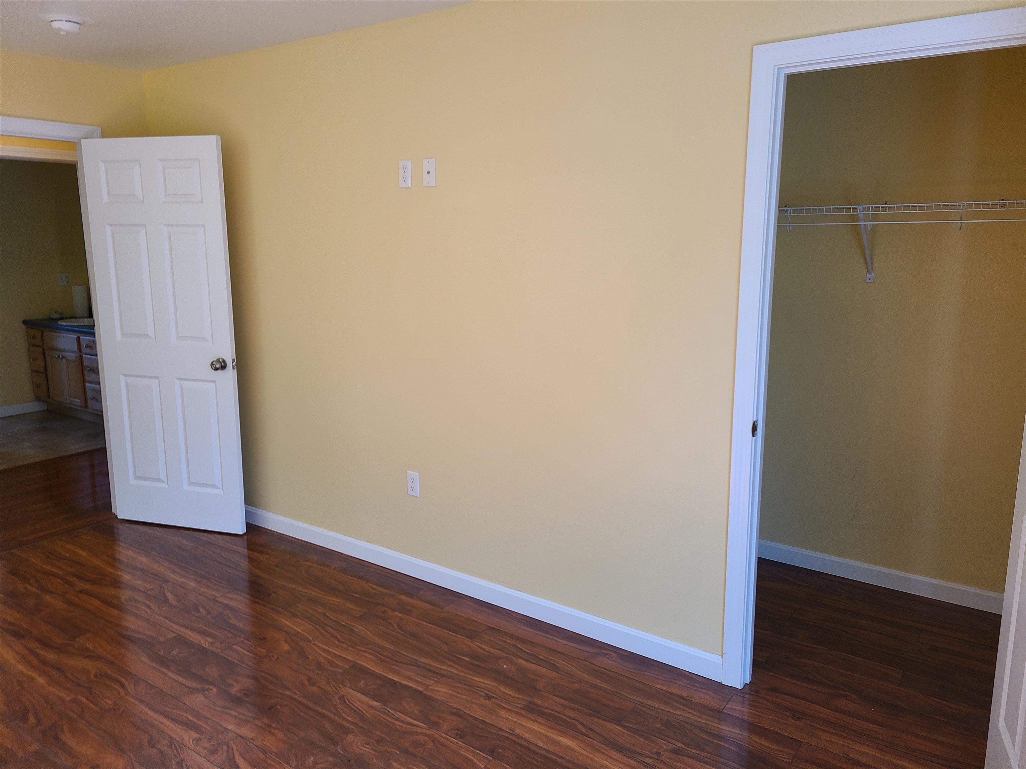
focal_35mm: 26
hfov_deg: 67.3
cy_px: 384
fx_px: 771
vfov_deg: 53.1
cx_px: 513
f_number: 1.8
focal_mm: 5.4
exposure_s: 1/60
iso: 80
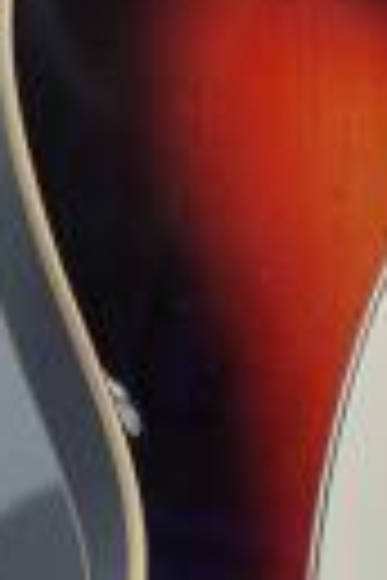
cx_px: 670
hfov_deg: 11.7
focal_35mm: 109
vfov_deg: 16.5
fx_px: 1757
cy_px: 958
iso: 100
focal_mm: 5.4
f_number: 1.8
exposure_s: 1/120
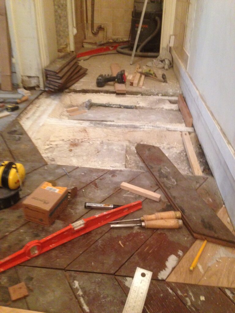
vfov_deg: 55.4
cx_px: 118
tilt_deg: -28.8
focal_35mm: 33
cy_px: 156
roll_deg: -2.0
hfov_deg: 42.9
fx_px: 299
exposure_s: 1/20
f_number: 2.4
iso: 400
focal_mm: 4.12
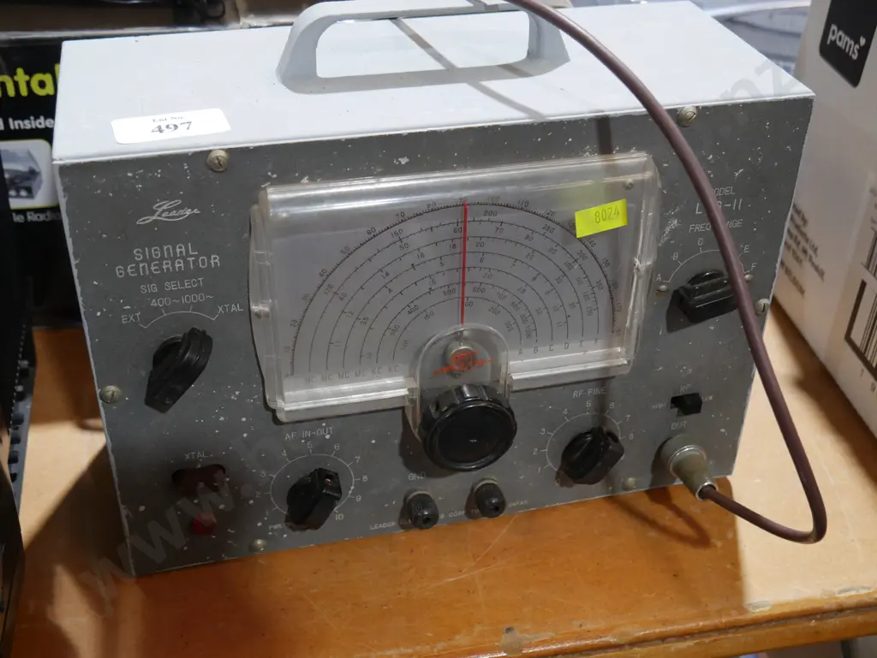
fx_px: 1115
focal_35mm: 44
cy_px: 329
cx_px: 438
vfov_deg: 32.9
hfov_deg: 42.9
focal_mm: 22
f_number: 4.7
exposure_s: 1/60
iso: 800
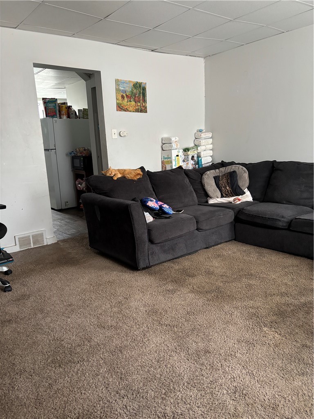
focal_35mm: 26
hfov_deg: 53.1
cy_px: 210
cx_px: 157
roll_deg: +1.3
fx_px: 314
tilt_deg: -12.0
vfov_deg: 67.3
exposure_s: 1/54
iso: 400
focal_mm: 5.96
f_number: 1.6
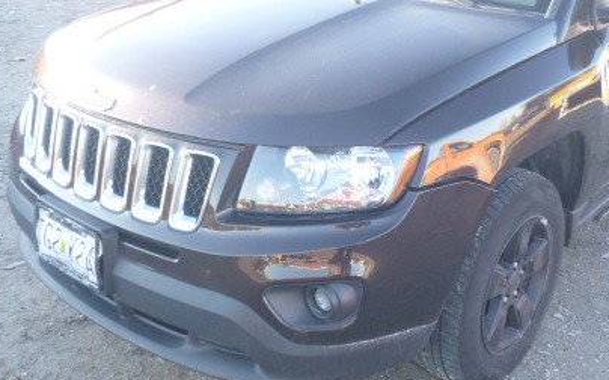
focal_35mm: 42
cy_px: 121
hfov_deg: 46.3
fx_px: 697
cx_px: 416
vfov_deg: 30.2
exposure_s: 1/60
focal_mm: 4.5
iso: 200
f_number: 3.9
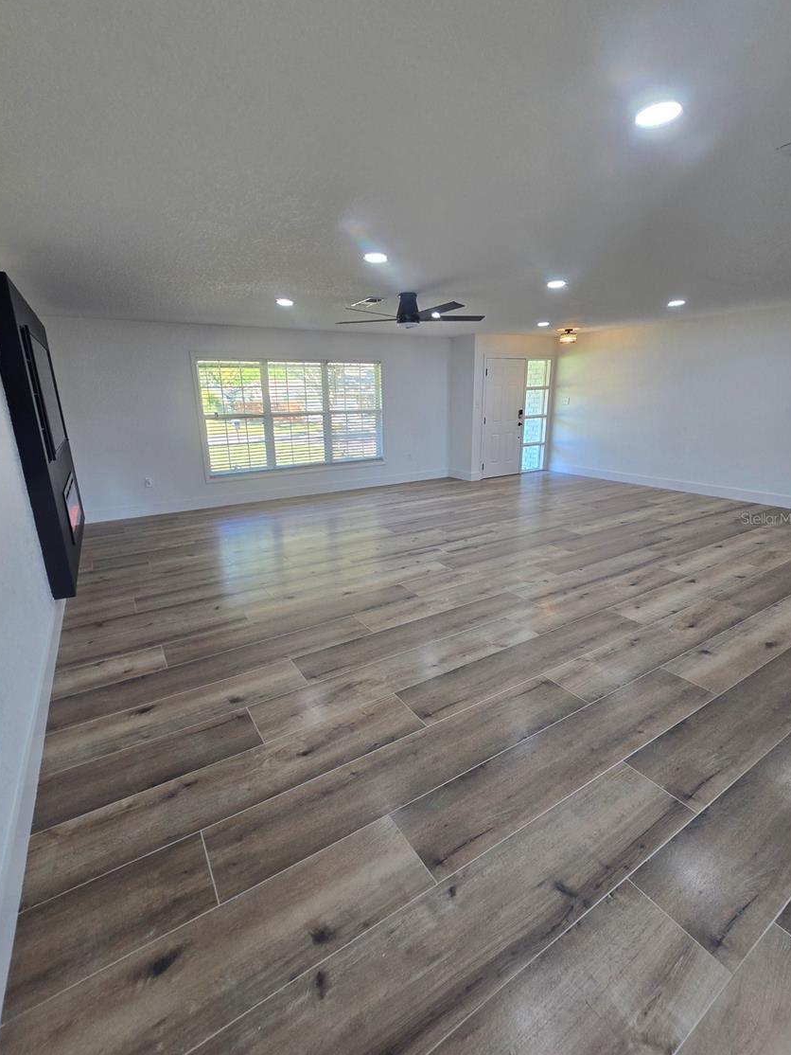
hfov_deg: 85.7
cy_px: 518
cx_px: 382
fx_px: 426
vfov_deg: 102.0
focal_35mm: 14
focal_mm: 2.2
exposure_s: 1/60
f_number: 2.2
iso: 64
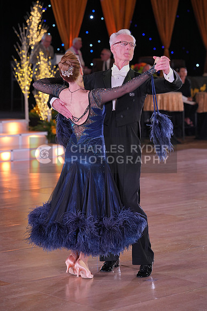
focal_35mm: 97
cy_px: 156
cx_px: 104
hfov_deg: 14.1
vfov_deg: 21.0
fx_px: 836
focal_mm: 97
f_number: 4
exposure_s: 1/400
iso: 1250
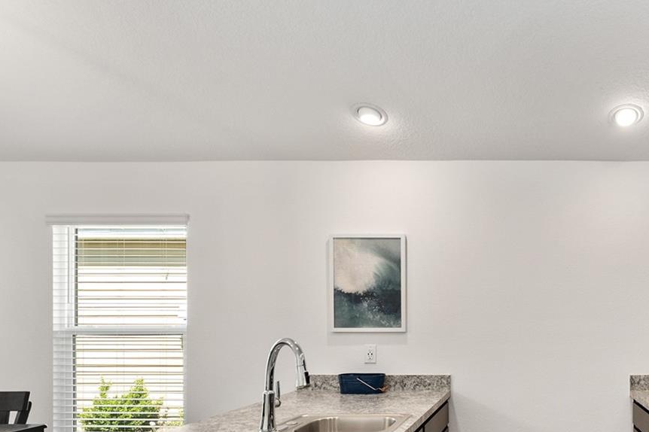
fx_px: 469
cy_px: 317
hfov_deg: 62.1
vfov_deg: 47.9
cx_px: 541
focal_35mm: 26
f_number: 8
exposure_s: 1/25
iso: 500
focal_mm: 14
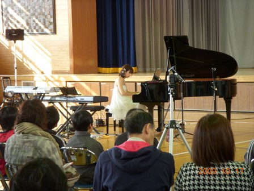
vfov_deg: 13.0
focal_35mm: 114
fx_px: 836
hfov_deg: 17.3
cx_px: 127
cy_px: 96
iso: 200
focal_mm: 18.9
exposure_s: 1/30
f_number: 4.2
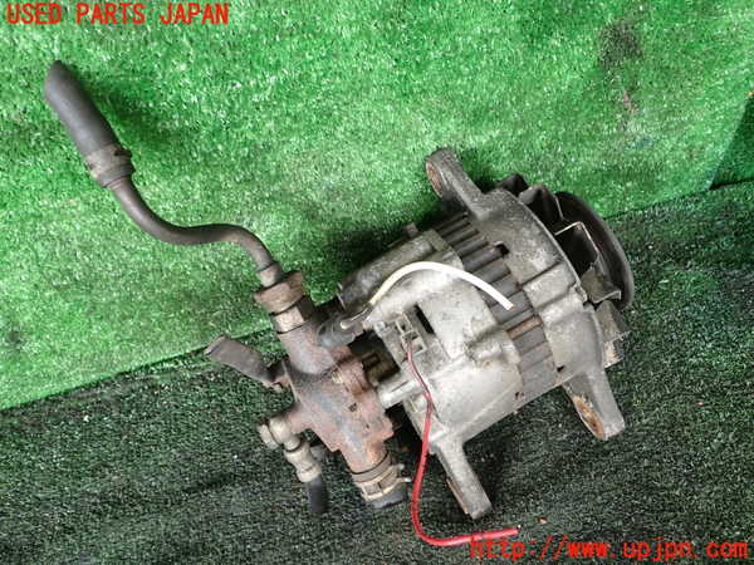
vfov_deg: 46.8
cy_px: 282
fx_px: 653
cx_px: 377
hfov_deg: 60.0
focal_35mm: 30
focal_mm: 5.4
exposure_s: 1/60
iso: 200
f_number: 2.3
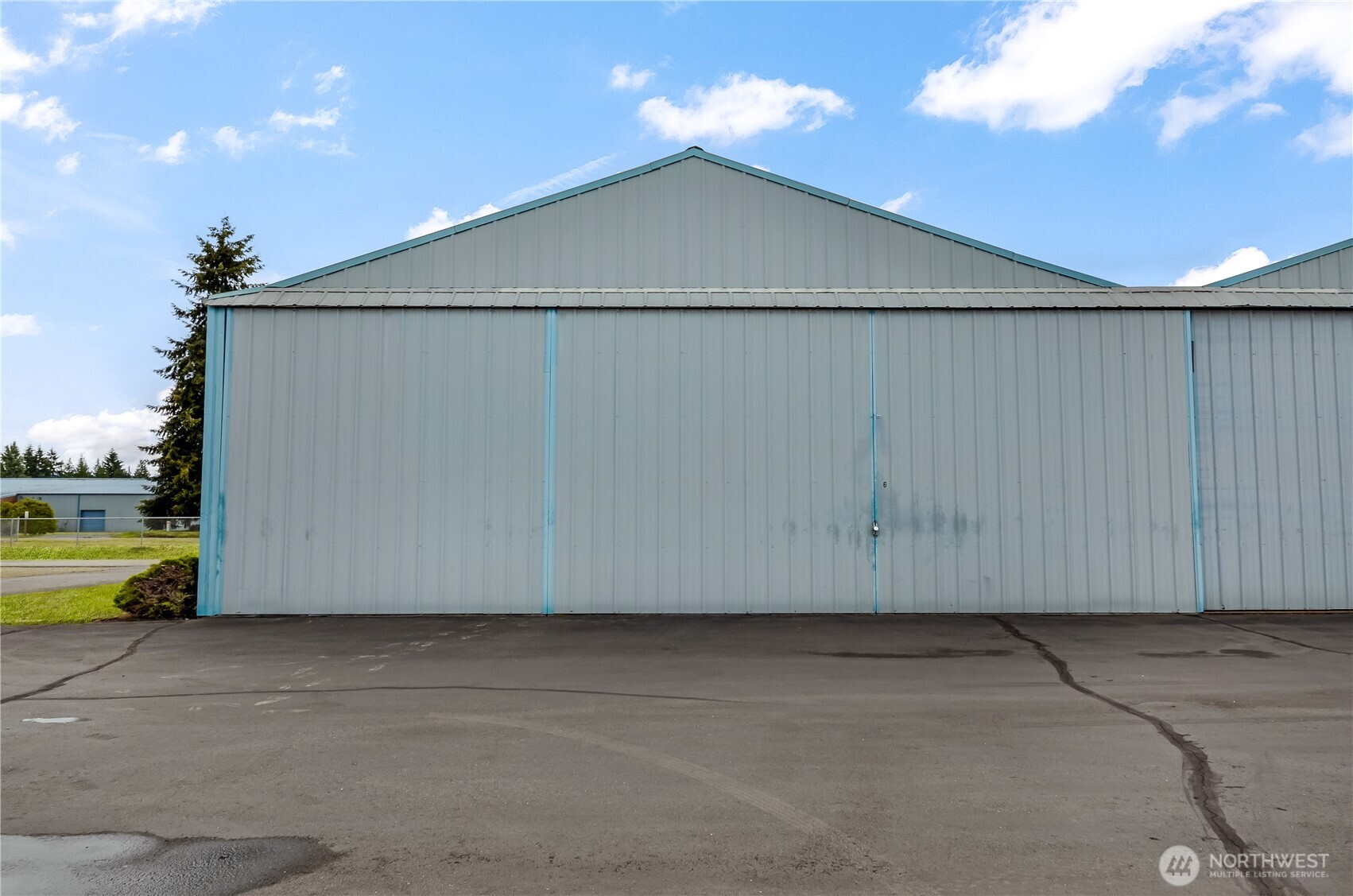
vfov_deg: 52.9
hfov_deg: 73.9
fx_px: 900
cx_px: 676
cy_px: 448
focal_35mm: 24
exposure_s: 1/200
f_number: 8
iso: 100
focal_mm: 16
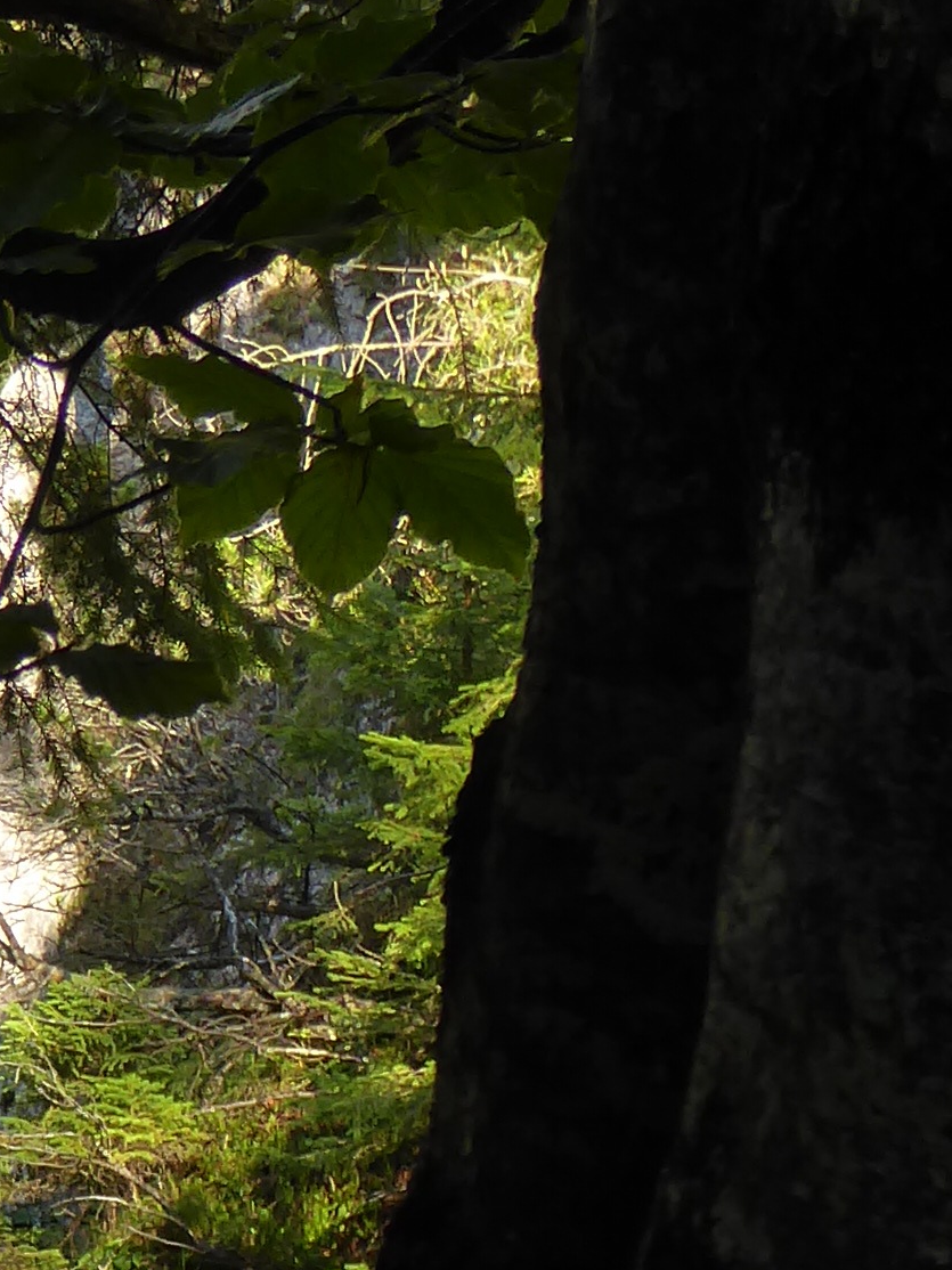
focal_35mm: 158
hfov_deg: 9.2
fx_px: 5796
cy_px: 1471
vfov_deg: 12.3
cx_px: -320
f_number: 3.9
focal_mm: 7.8
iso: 125
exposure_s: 1/100
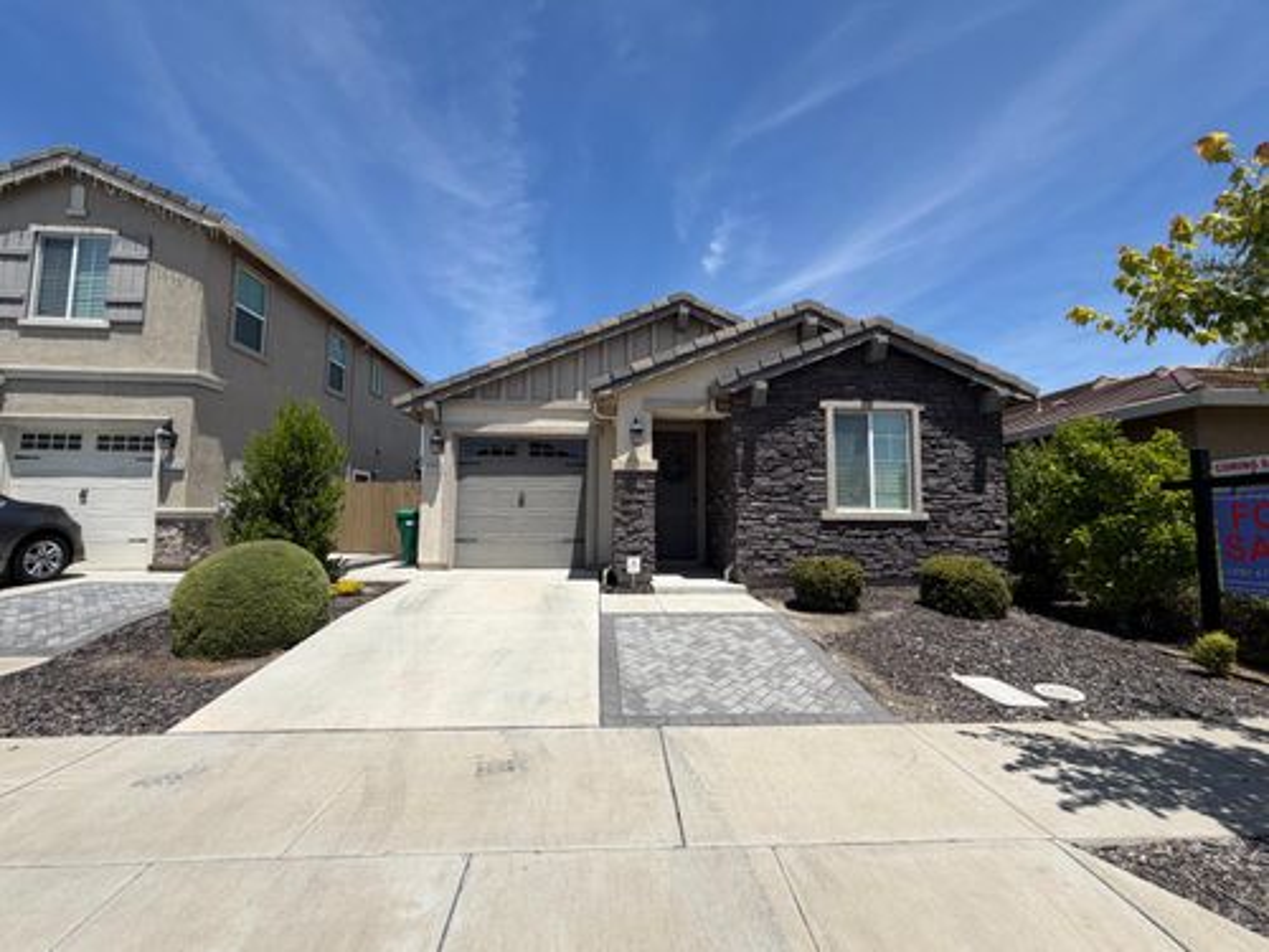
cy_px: 476
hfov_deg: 102.1
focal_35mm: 14
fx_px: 513
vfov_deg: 85.7
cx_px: 634
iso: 20
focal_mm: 2.22
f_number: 2.2
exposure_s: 1/1125
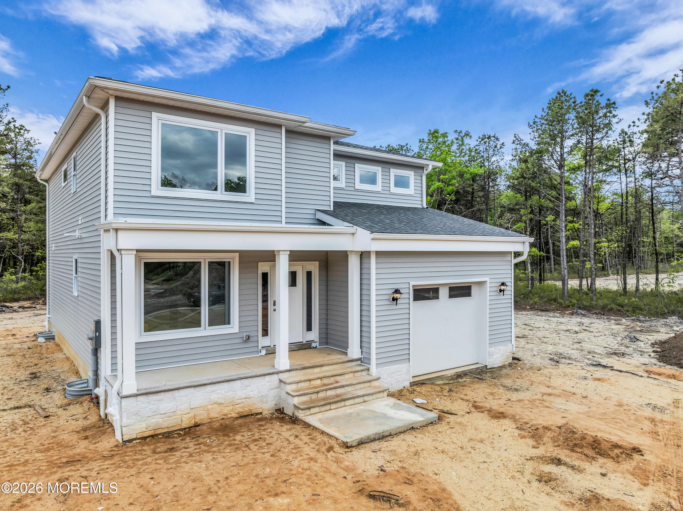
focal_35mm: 24
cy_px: 256
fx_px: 473
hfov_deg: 71.6
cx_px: 342
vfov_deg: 56.8
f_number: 2.8
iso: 180
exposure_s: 1/640
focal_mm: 12.29
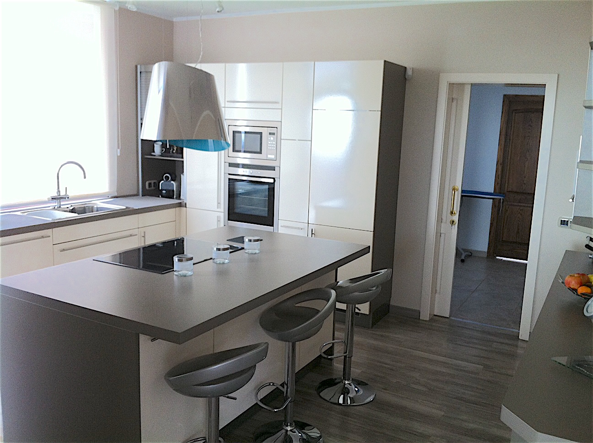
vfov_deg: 40.6
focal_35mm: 35
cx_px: 296
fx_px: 599
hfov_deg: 52.7
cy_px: 222
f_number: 2.8
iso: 100
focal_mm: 3.85
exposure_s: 1/60
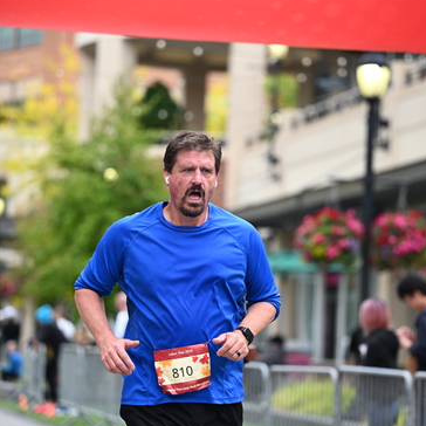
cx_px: 214
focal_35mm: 154
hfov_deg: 11.3
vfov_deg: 11.3
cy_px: 229
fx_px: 2144
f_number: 2.8
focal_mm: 120
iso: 640
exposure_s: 1/2000
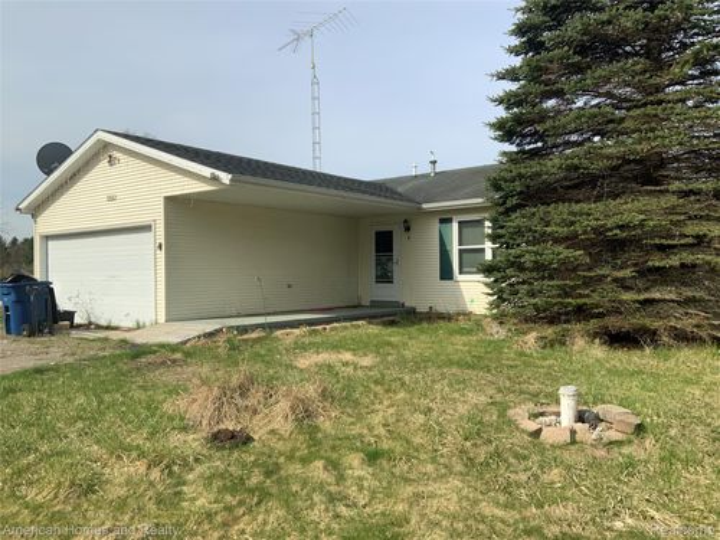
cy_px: 270
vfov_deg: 48.2
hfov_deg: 61.7
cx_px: 360
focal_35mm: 29
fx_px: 603
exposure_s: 1/2227
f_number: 1.8
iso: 16
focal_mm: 3
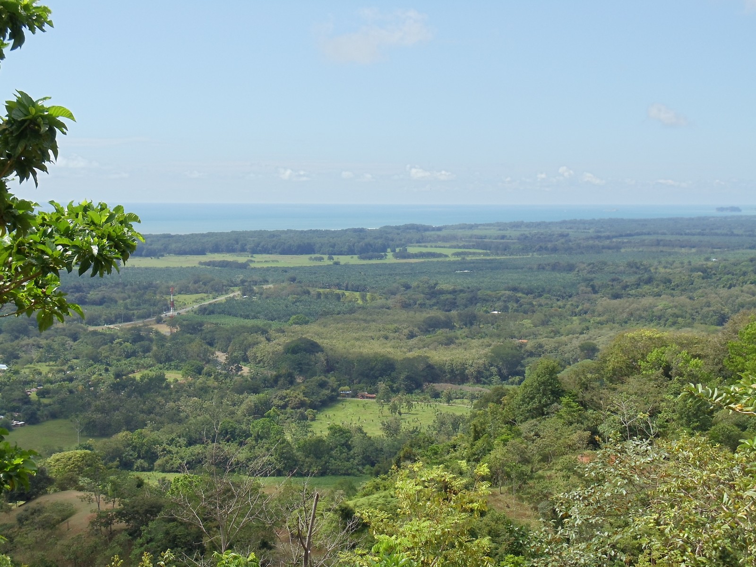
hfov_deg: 26.3
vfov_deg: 19.9
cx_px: 378
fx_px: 1616
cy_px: 284
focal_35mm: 74
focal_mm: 10.12
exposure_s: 1/125
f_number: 8.8
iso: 80
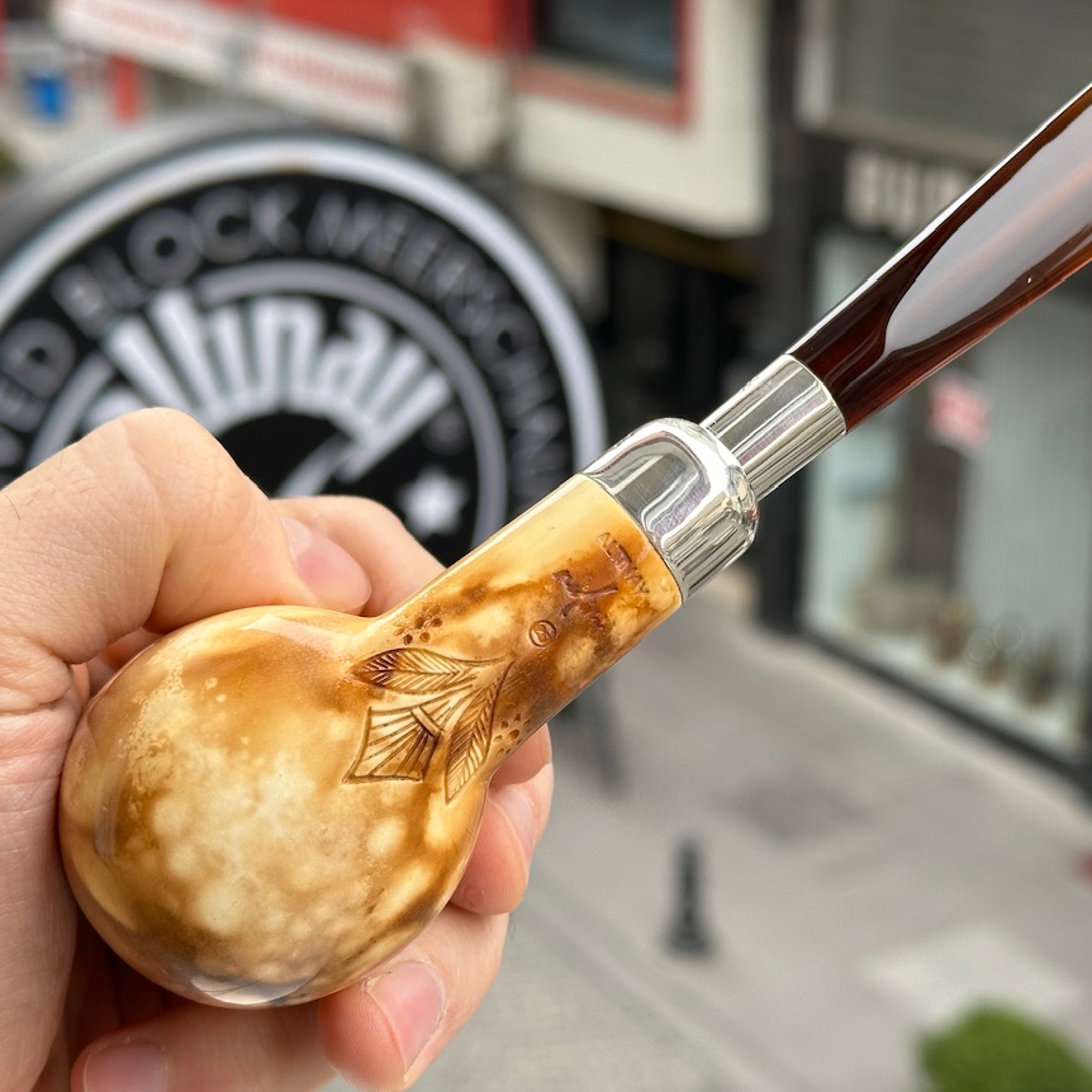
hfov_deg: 27.2
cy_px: 533
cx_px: 656
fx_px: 2248
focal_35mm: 63
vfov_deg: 27.3
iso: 64
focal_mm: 6.86
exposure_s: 1/402
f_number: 1.78
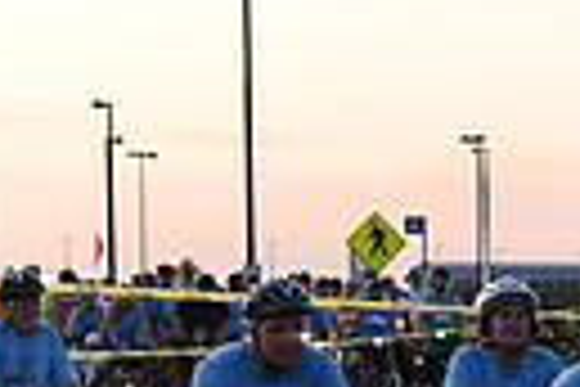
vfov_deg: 6.0
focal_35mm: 225
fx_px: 3625
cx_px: 1173
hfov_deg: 8.6
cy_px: 704
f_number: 3.2
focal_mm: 50
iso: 2500
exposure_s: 1/400
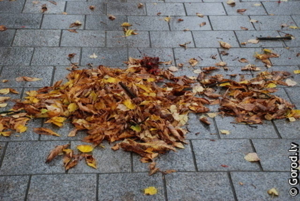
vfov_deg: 17.6
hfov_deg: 25.9
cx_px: 150
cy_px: 100
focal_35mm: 78
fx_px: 651
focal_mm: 52
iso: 400
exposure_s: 1/180
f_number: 5
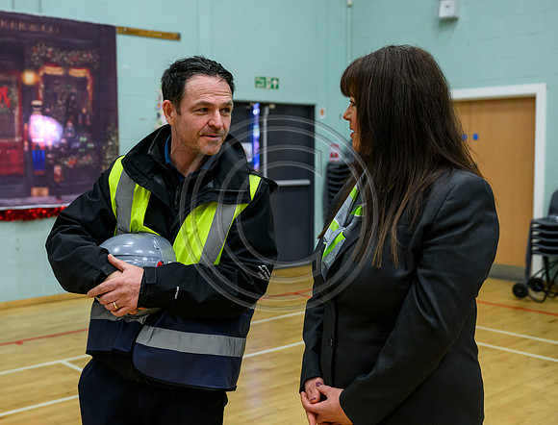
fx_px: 742
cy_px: 197
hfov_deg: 41.2
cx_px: 260
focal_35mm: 46
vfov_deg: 32.0
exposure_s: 1/250
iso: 3200
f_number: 4
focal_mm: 39
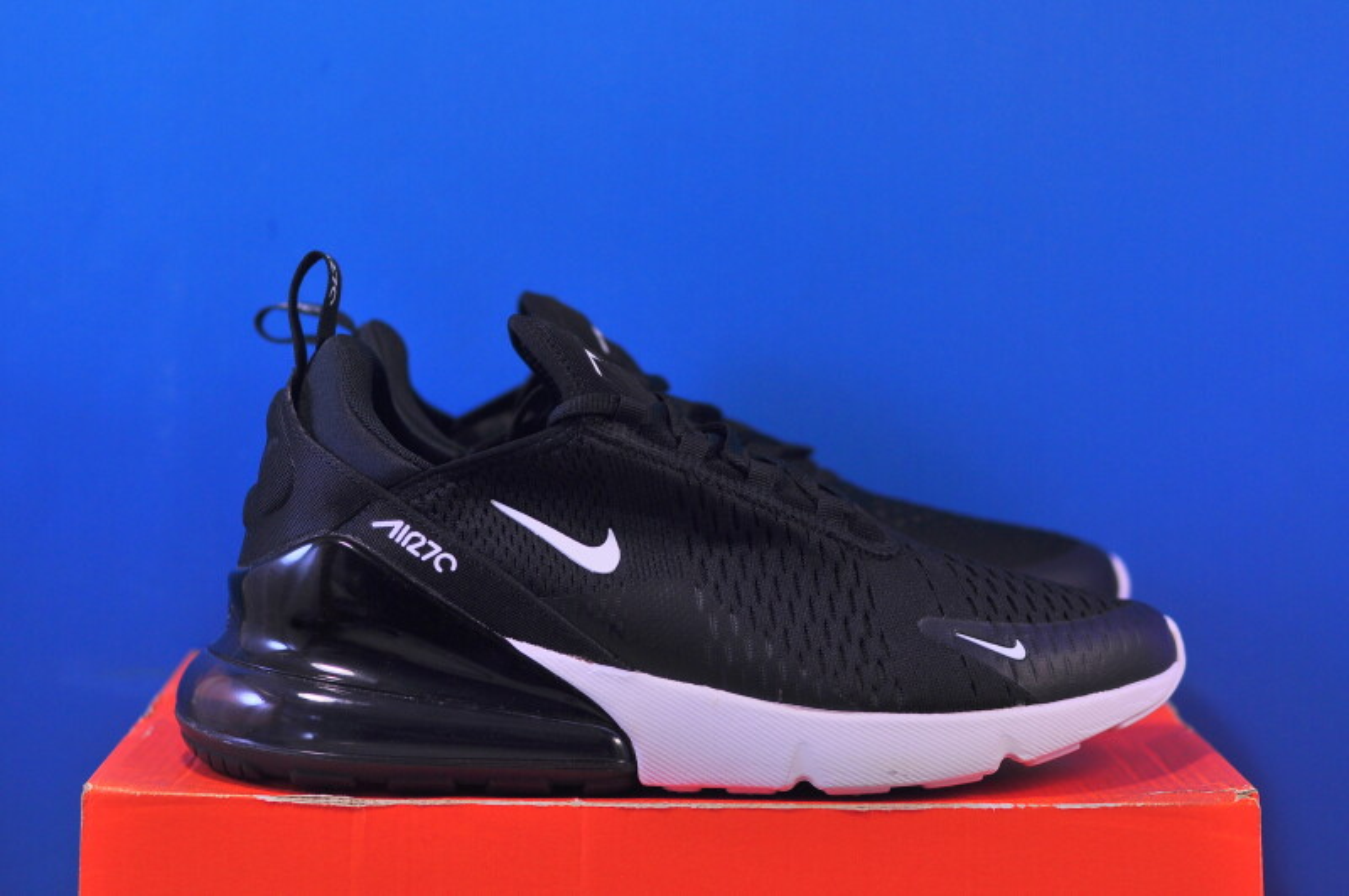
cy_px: 448
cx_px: 674
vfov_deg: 18.1
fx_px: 2806
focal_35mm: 75
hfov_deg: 27.0
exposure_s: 1/320
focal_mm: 50
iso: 250
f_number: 2.8
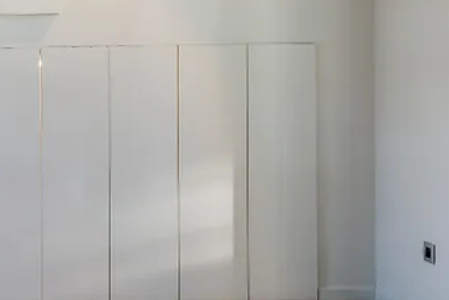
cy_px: 55
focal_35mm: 78
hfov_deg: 23.6
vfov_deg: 17.4
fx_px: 974
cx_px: -95
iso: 100
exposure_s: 1/3
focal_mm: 19
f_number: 11
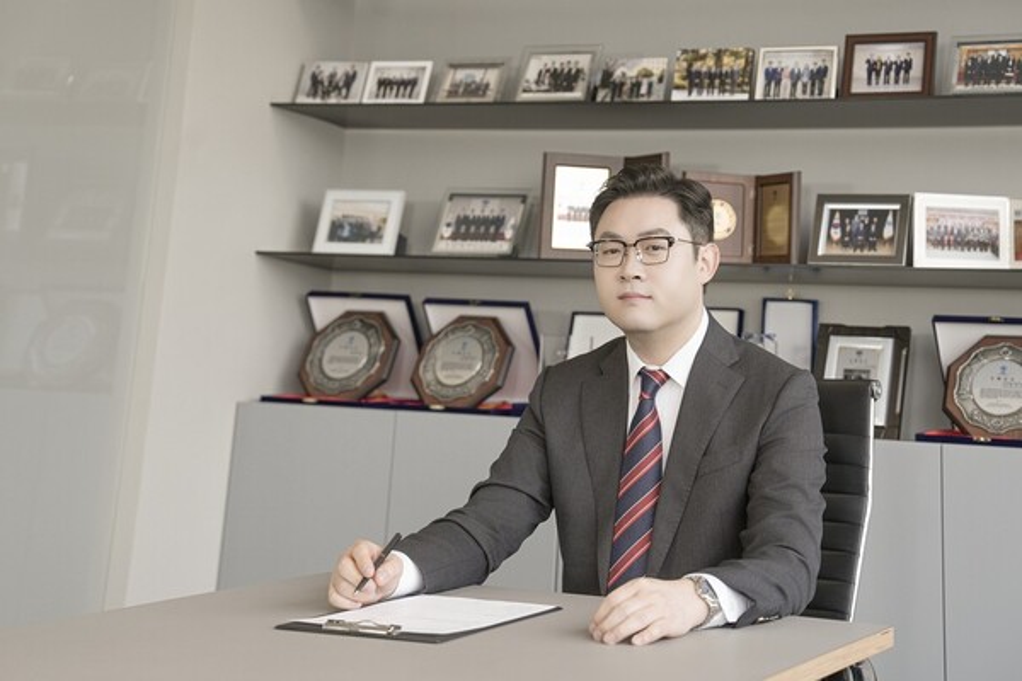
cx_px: 511
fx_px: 1646
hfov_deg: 34.5
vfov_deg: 23.4
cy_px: 340
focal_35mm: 58
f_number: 3.5
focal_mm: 58
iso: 400
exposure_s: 1/160
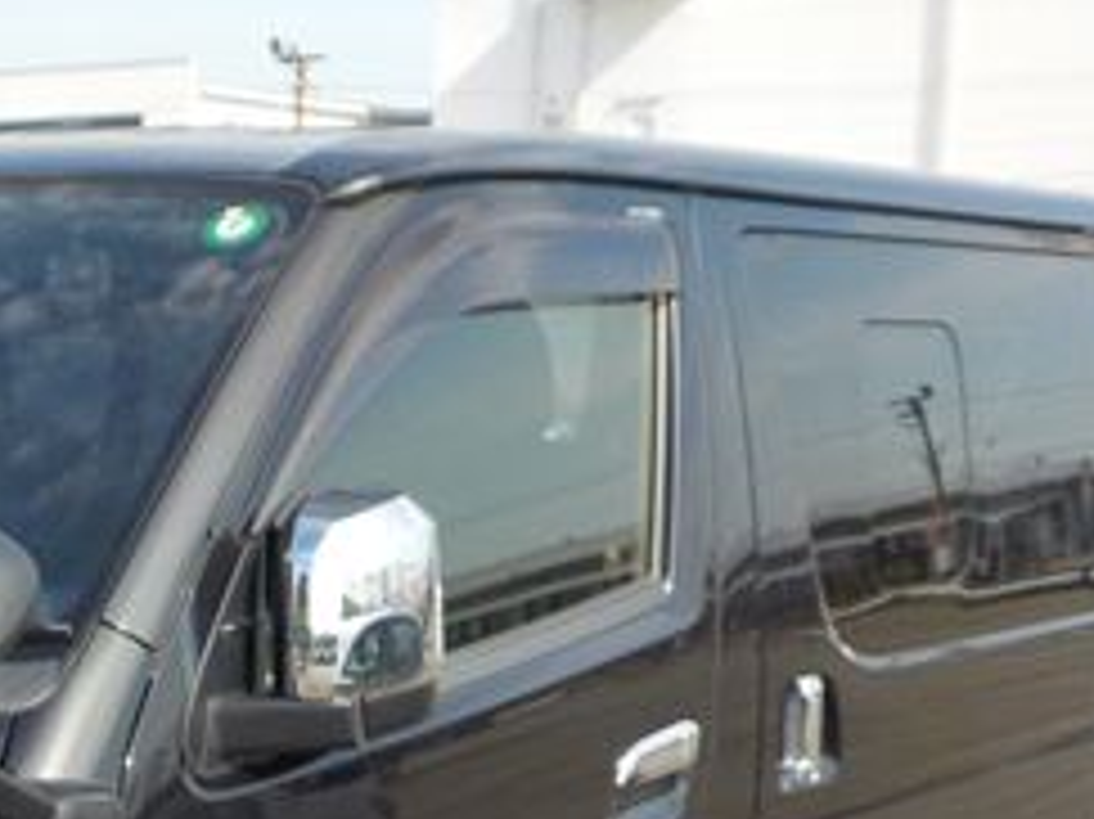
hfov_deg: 24.1
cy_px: 990
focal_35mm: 79
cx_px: 135
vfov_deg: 17.7
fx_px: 2495
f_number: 3.3
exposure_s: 1/500
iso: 125
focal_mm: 4.1
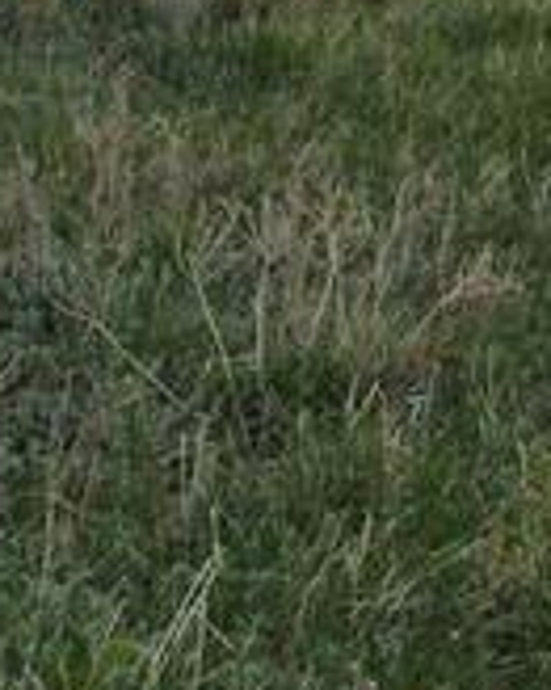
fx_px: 2918
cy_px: -168
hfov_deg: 10.5
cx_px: 761
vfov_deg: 13.1
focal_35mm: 143
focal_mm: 14.5
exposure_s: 1/500
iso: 100
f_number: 4.5
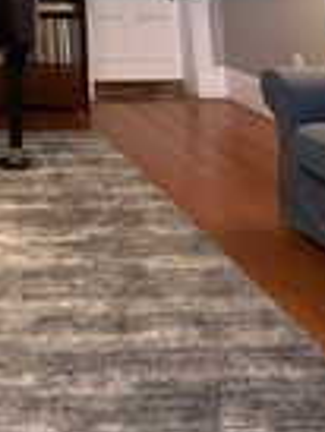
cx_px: -66
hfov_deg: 26.4
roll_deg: +0.0
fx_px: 612
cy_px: -123
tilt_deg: +9.7
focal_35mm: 49
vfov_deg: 30.8
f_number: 2.2
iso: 320
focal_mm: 2.22
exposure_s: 1/60
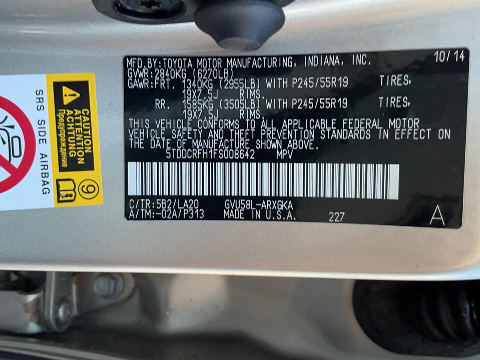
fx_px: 416
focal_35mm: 30
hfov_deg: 60.0
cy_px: 180
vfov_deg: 46.8
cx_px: 240
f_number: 1.8
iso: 64
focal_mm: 3
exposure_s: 1/120
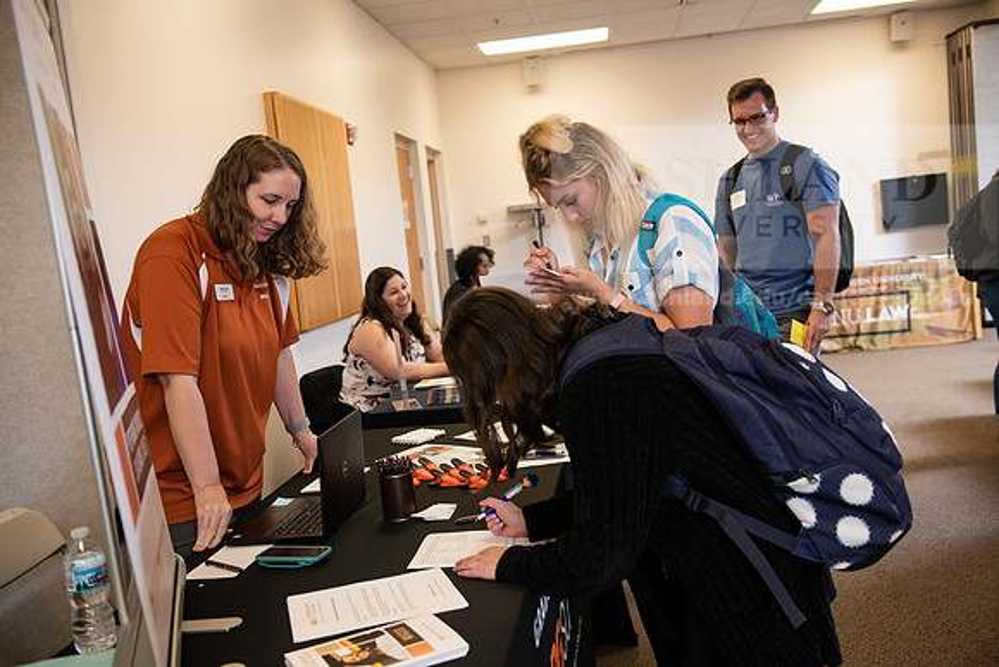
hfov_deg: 53.1
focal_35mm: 36
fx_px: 999
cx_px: 500
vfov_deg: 36.9
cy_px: 334
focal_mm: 36
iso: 1250
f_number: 3.5
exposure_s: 1/200
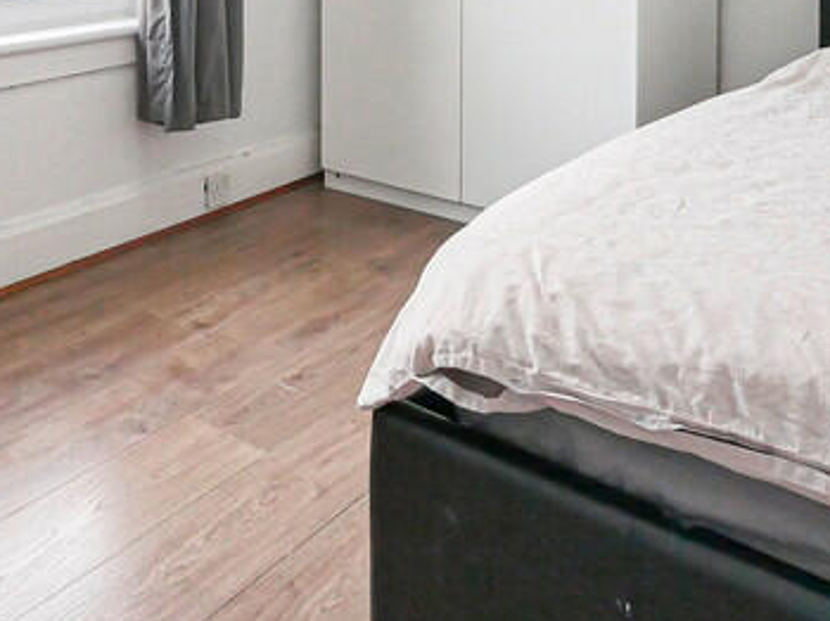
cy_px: -107
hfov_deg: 44.9
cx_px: 256
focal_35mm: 41
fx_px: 982
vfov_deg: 30.3
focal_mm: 7
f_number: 4
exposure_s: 1/125
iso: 2000
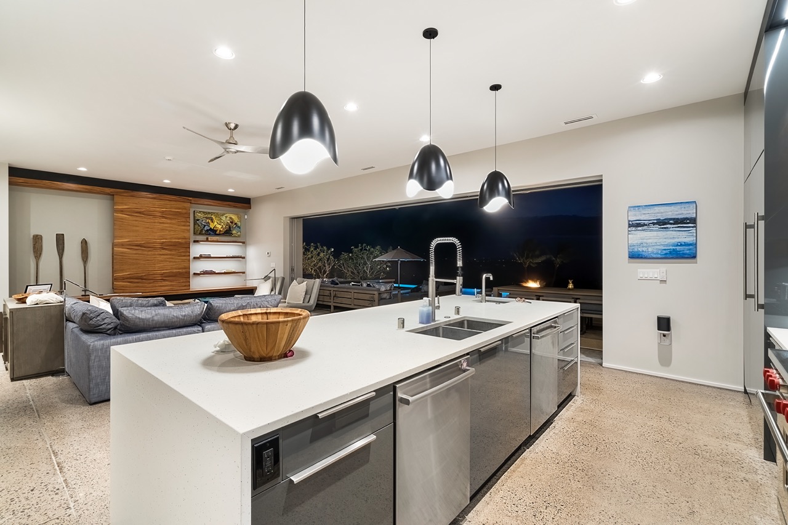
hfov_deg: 96.7
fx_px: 350
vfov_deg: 73.7
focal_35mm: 16
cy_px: 262
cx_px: 394
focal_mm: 16
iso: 100
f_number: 8
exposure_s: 1/2
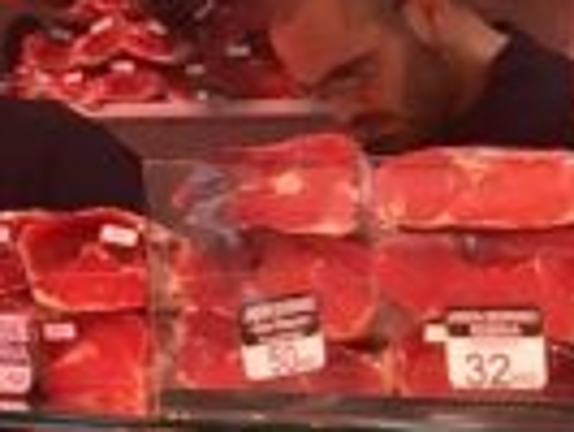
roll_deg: -0.6
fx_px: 3701
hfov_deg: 8.8
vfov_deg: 6.7
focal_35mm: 223
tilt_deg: +0.9
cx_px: 587
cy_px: 30
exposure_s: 1/100
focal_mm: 4.15
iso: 50
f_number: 2.2
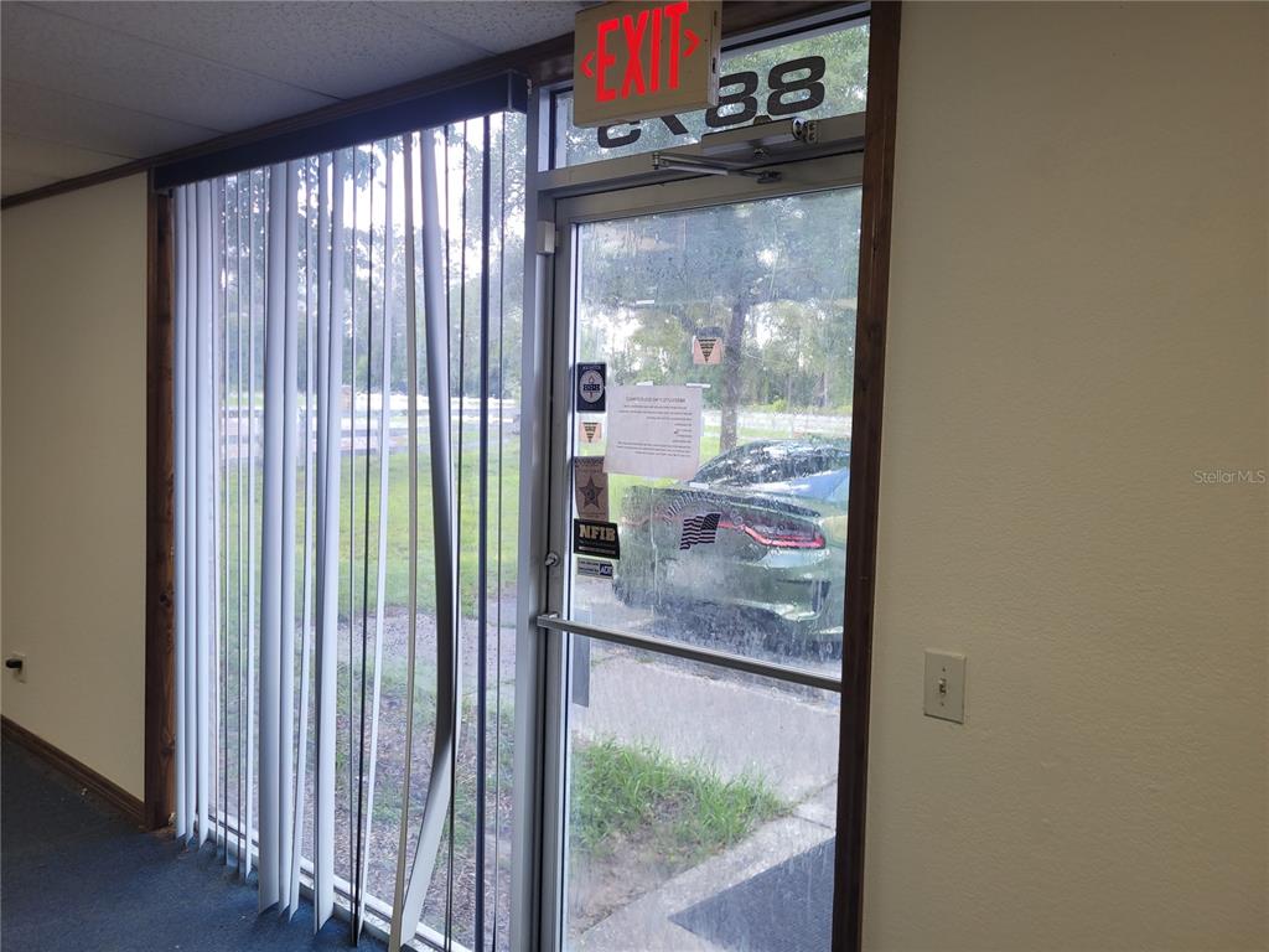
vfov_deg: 53.1
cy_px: 476
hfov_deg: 67.3
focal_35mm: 26
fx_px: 953
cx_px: 634
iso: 80
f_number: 1.8
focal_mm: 5.4
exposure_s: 1/120
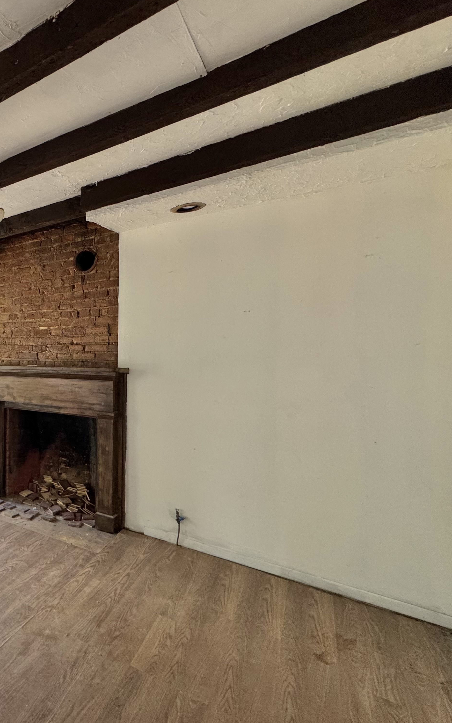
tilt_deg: -1.8
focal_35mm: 20
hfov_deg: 49.4
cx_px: 6
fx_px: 394
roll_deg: +0.0
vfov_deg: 85.1
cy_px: 359
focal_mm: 2.22
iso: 200
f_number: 2.2
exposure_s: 1/99
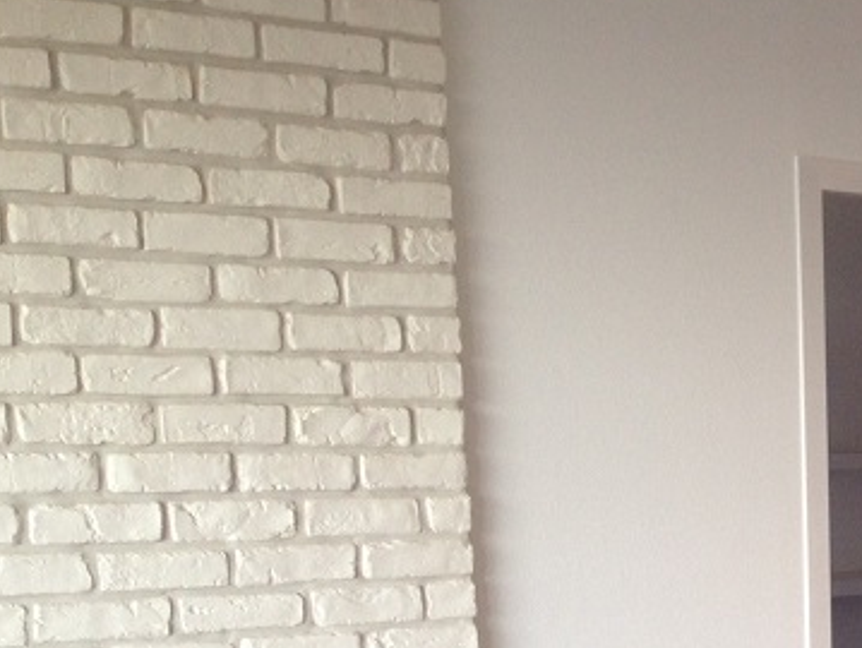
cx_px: 1109
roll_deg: -0.1
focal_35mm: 90
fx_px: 2243
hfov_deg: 20.0
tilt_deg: -9.9
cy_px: 808
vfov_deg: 15.7
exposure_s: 1/20
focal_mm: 4.12
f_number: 2.4
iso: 50
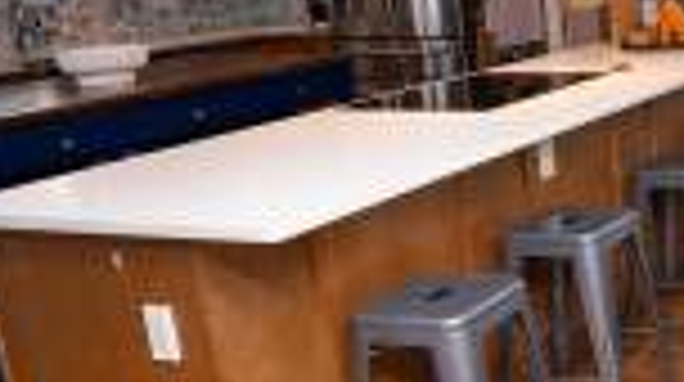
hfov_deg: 28.4
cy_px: 130
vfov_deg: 22.5
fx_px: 960
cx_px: 981
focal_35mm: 53
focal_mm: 16
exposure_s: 1/160
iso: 500
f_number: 4
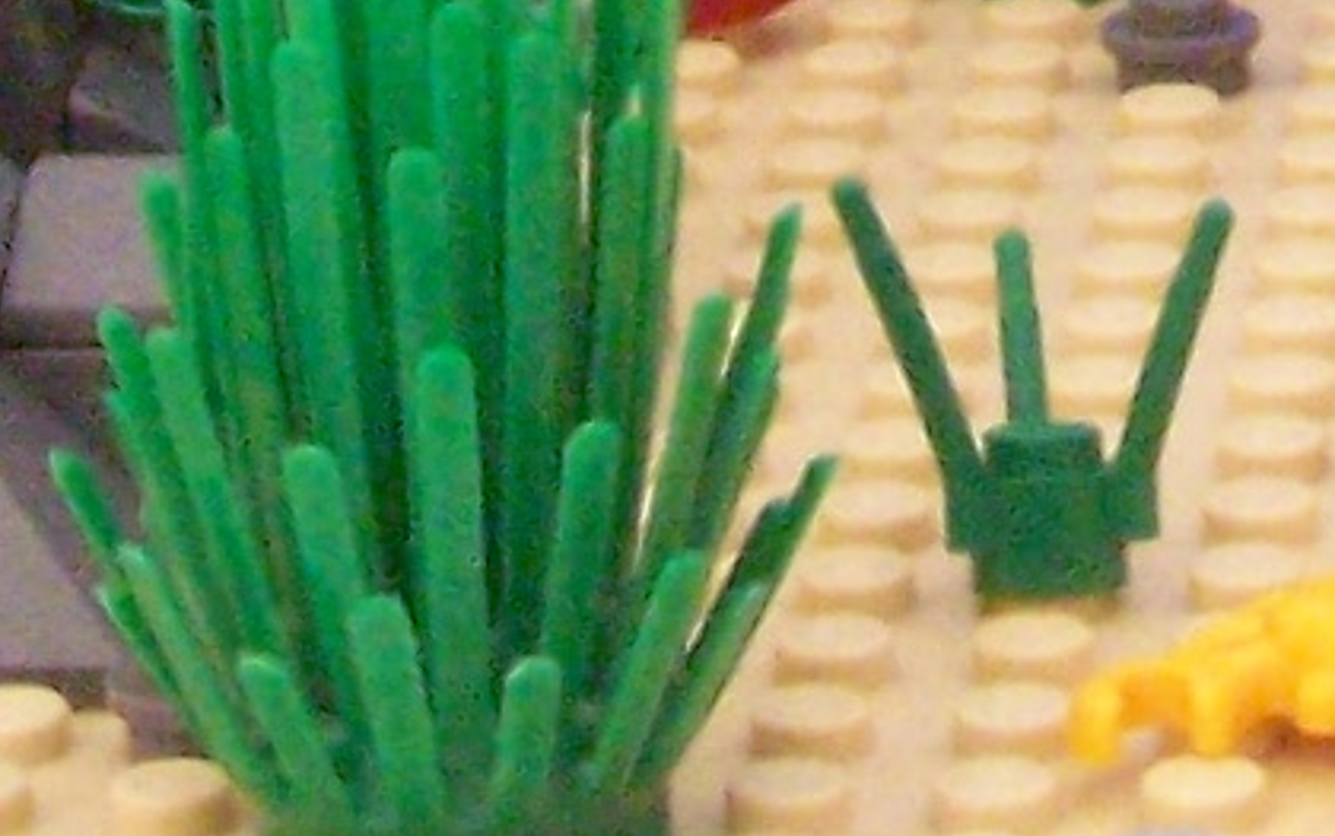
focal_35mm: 247
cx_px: 1551
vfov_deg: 5.1
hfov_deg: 8.4
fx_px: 8991
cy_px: -1497
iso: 400
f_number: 6.3
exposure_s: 1/6
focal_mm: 6.3
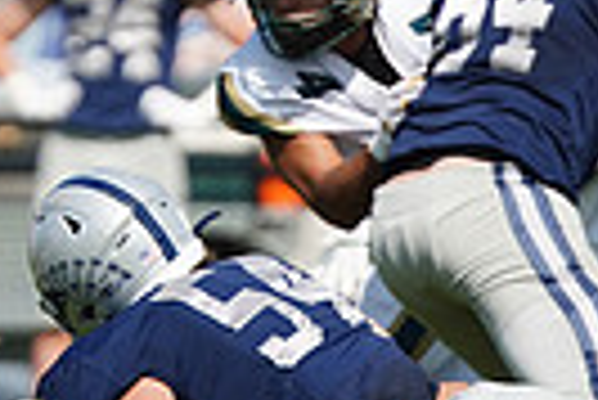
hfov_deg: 1.6
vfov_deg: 1.1
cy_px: 83
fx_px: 21784
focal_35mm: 1310
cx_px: 45
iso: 500
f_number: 2.8
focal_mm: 300
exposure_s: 1/8000
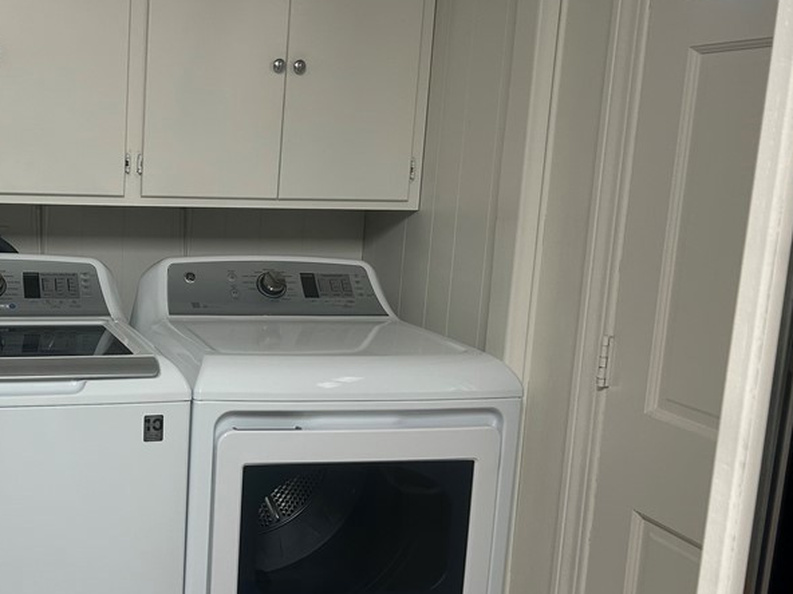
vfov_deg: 32.2
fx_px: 1031
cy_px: 324
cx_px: 119
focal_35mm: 45
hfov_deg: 39.8
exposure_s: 1/60
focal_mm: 5.7
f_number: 1.5
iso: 100
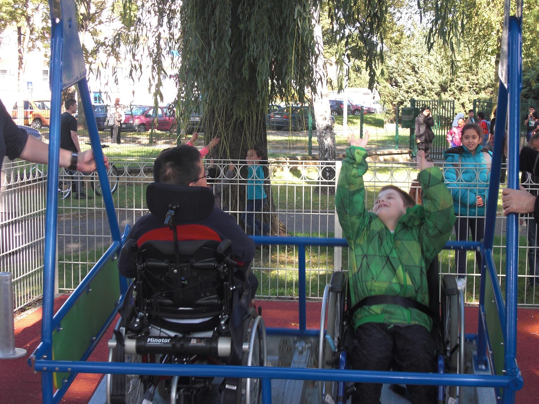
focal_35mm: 66
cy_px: 202
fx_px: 1028
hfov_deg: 29.4
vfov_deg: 22.3
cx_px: 270
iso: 100
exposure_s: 1/100
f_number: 4.1
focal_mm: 11.7
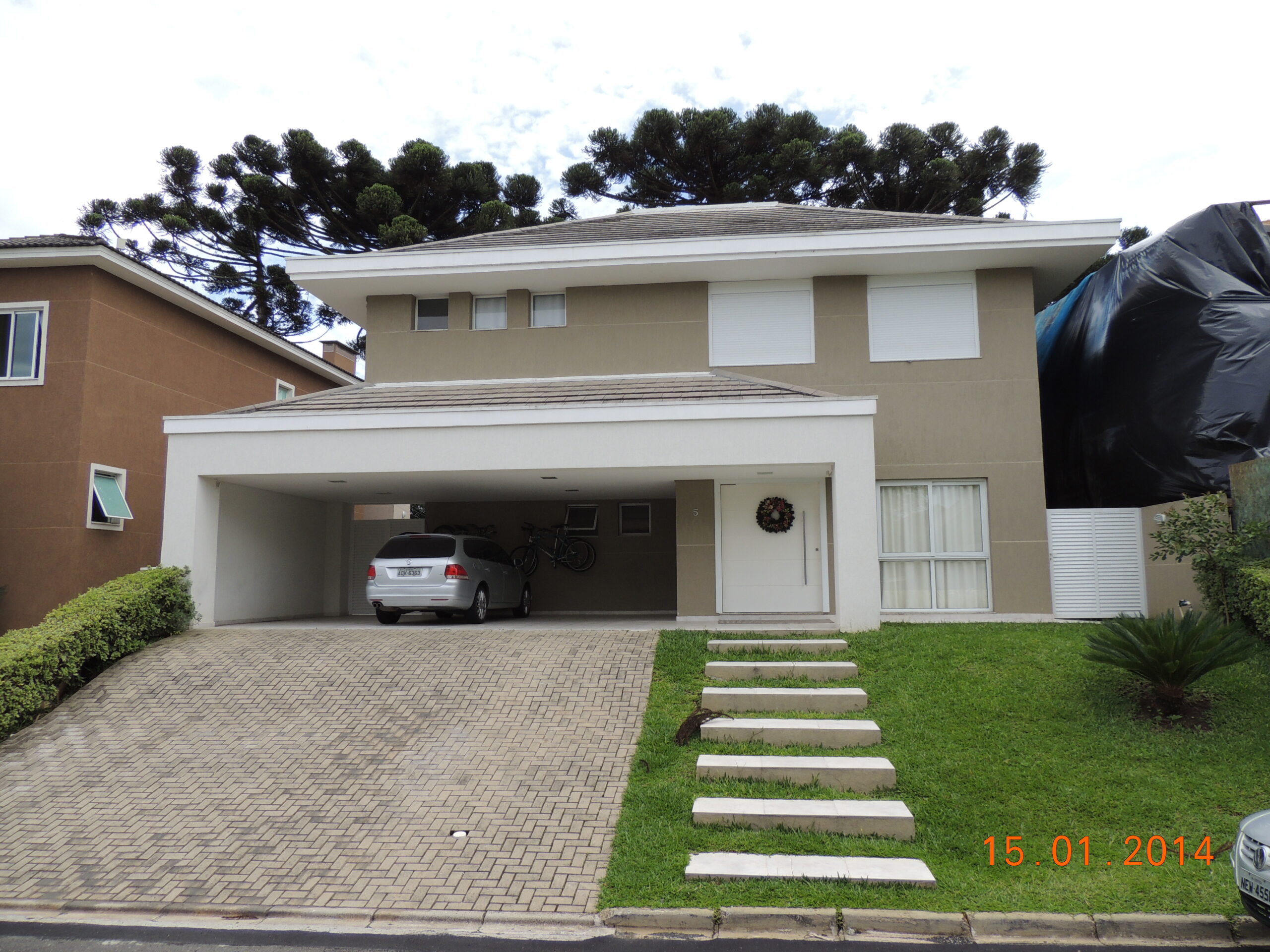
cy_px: 476
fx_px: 881
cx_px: 635
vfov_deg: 56.8
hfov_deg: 71.6
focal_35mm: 24
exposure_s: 1/800
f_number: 3
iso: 100
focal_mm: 4.3
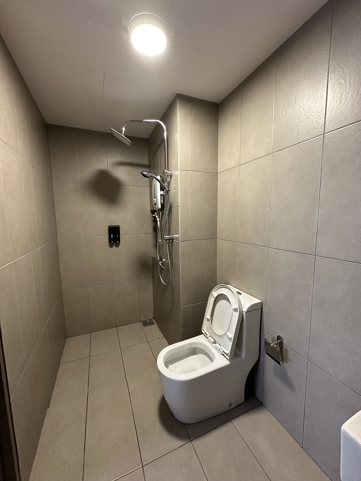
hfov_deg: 85.7
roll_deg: +0.7
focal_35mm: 14
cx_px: 180
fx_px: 195
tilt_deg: -6.3
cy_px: 240
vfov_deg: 102.1
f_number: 2.2
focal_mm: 2.22
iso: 320
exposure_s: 1/50
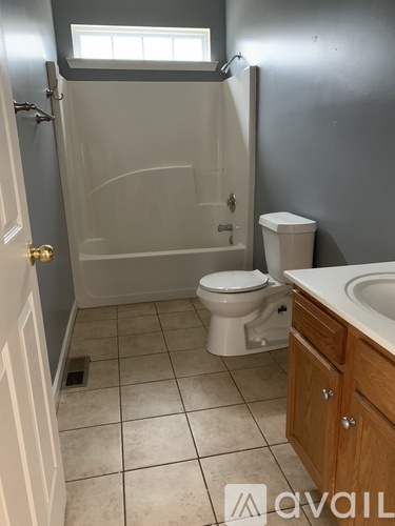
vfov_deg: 67.3
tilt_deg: -15.6
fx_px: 396
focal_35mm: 26
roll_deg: +2.4
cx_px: 198
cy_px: 263
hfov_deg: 53.1
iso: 400
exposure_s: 1/33
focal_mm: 4.25
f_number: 1.8
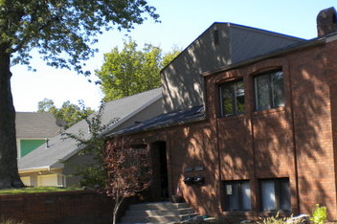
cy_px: 166
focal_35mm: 53
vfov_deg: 25.2
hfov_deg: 37.3
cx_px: 216
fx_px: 496
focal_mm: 6.3
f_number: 4.6
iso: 80
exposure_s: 1/236
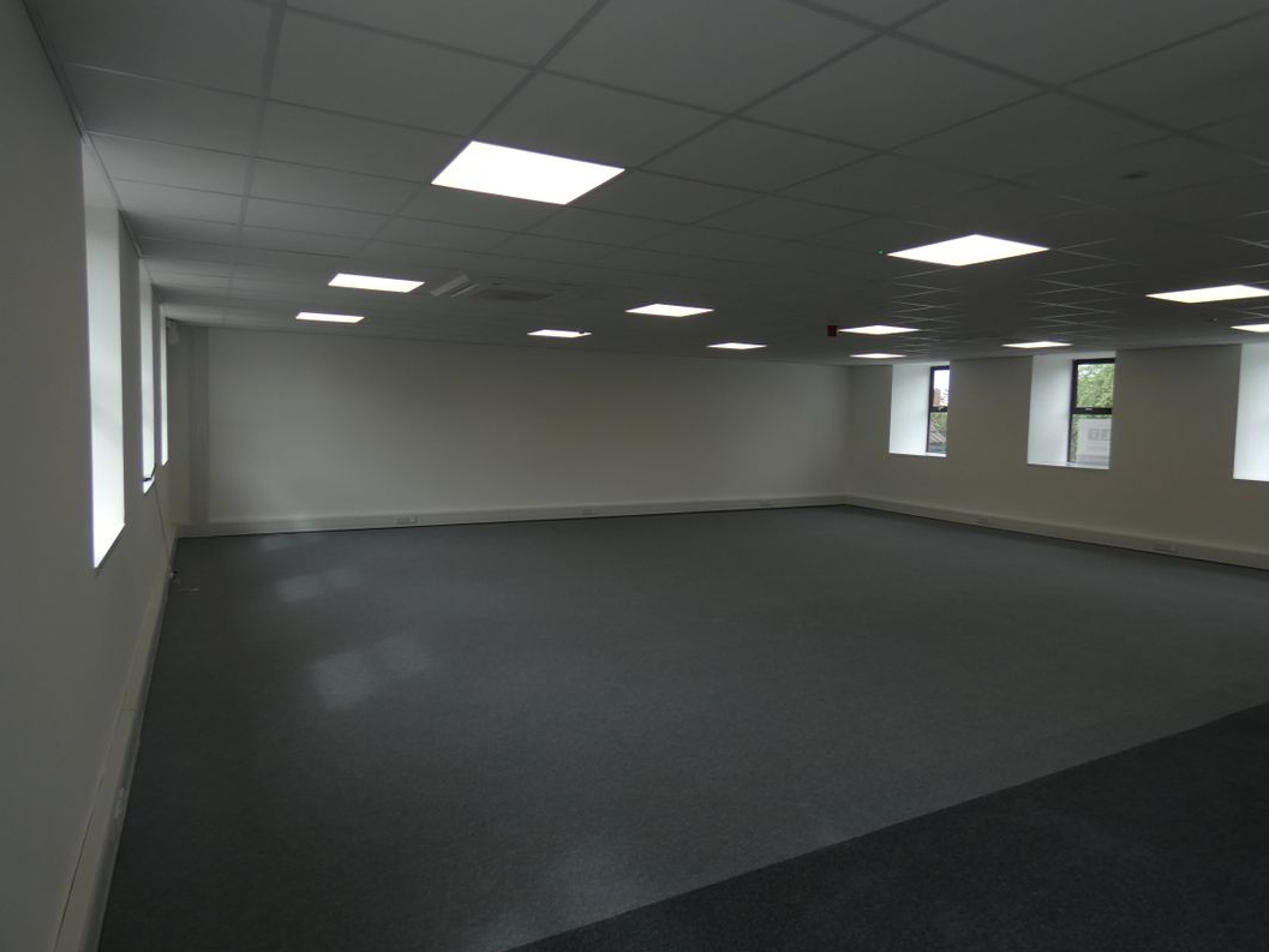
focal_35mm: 21
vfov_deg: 63.4
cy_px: 462
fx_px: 770
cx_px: 636
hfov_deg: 79.0
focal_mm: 3.6
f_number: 2.8
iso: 80
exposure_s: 1/160
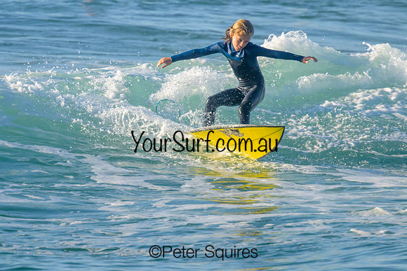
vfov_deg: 1.3
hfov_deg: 2.0
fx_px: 11676
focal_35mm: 1033
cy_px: 113
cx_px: 144
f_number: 11
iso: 1100
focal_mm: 800
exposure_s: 1/2000
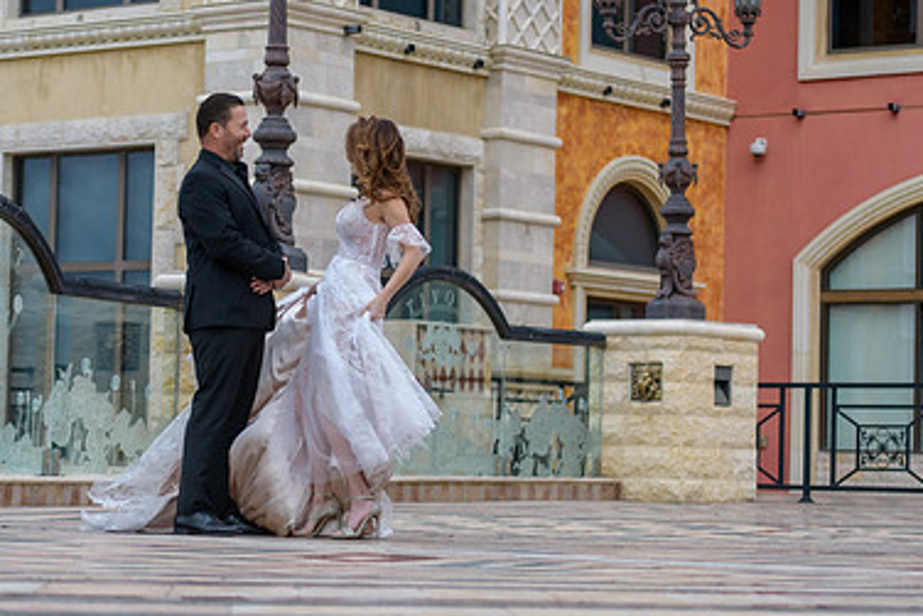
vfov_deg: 12.7
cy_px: 303
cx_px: 420
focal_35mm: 108
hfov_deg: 18.9
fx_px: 2770
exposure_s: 1/3200
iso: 400
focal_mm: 70
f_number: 2.8
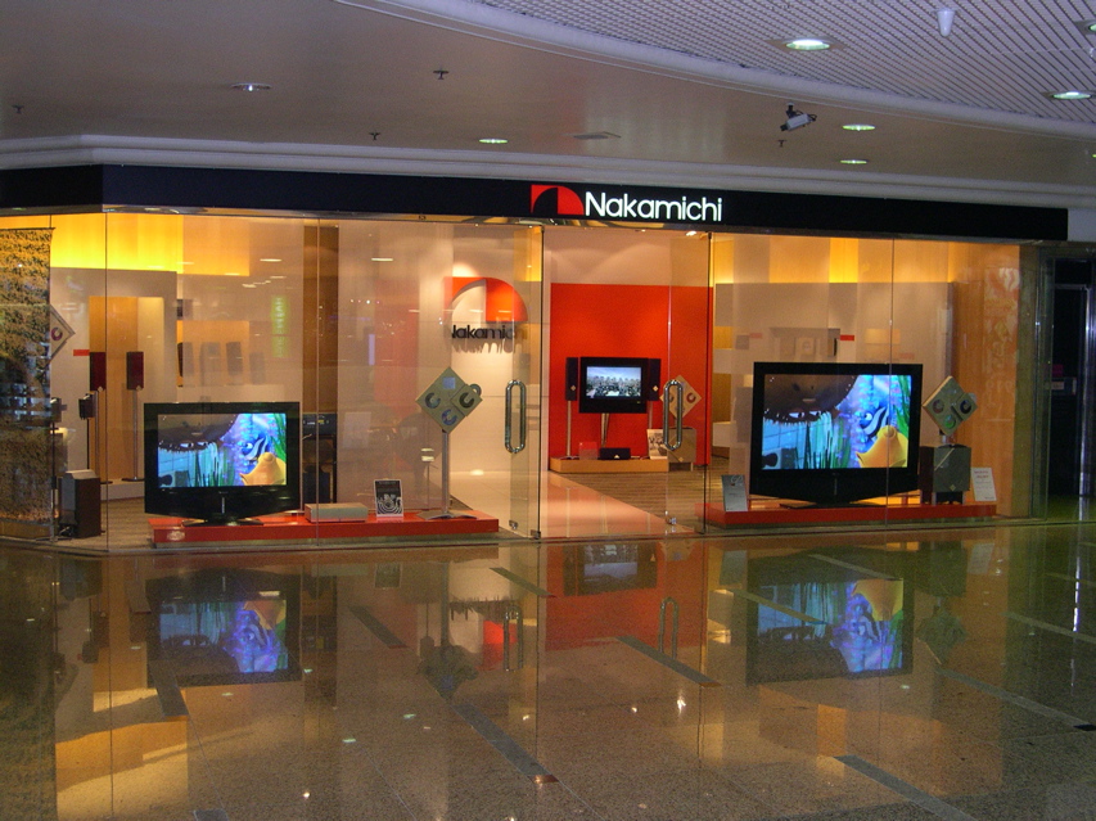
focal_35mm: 47
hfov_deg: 40.4
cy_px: 410
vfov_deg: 30.9
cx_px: 548
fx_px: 1487
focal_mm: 10.1
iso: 297
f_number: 3.1
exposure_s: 1/60
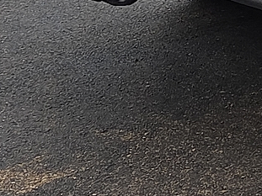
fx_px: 1324
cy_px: -239
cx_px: 538
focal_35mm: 175
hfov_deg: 10.3
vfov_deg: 8.0
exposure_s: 1/909
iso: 76
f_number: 1.8
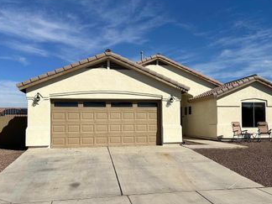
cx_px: 150
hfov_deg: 50.1
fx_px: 291
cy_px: 111
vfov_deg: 38.6
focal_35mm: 37
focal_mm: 6.86
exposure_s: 1/10753
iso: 80
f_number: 1.78
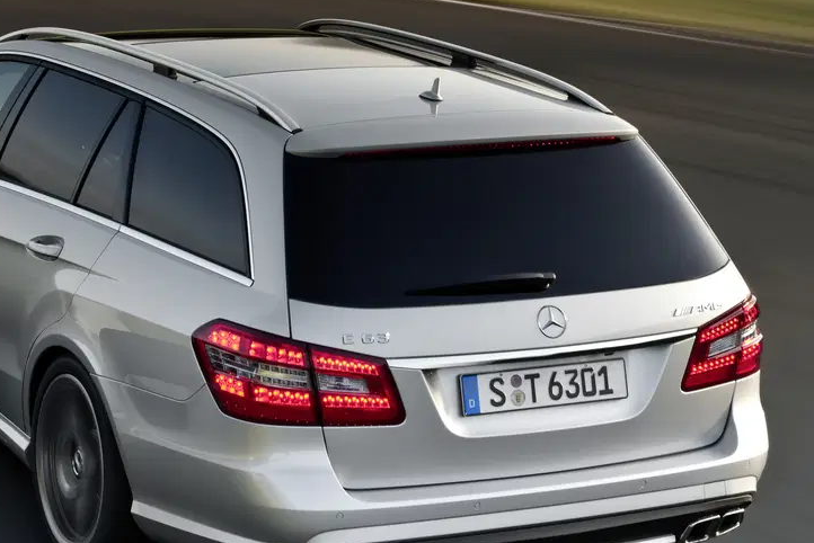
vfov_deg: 13.3
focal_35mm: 103
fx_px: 2330
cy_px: 275
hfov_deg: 19.7
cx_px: 192
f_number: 20
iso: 50
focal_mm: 62
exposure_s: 5
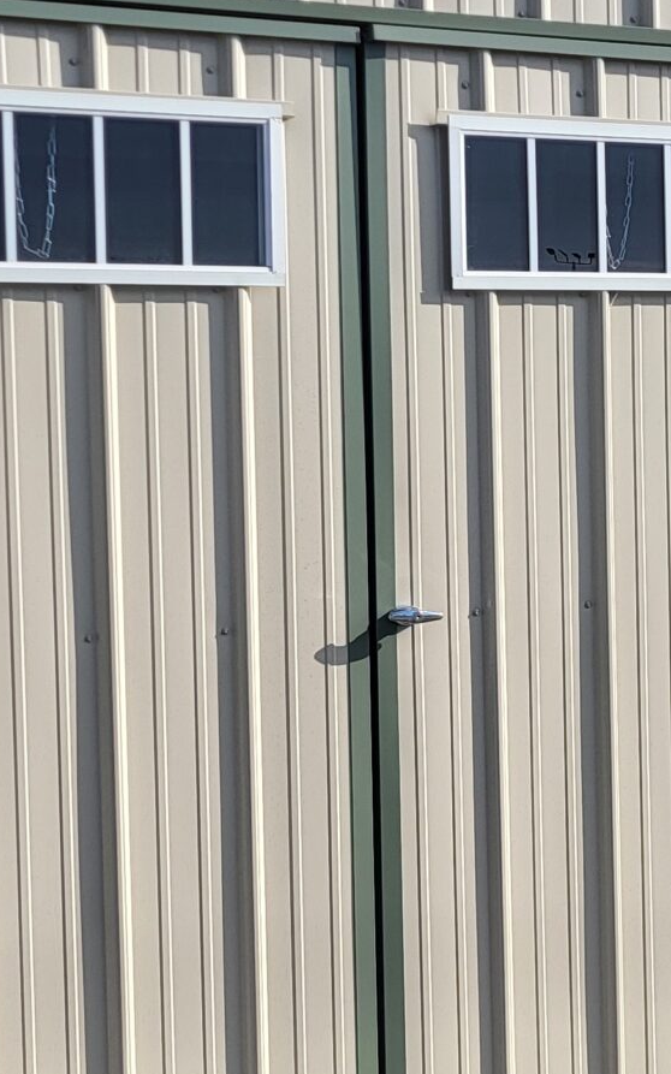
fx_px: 2312
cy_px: 534
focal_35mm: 79
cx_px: 564
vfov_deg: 26.2
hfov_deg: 16.4
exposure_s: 1/2737
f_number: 1.8
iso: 40
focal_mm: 5.4
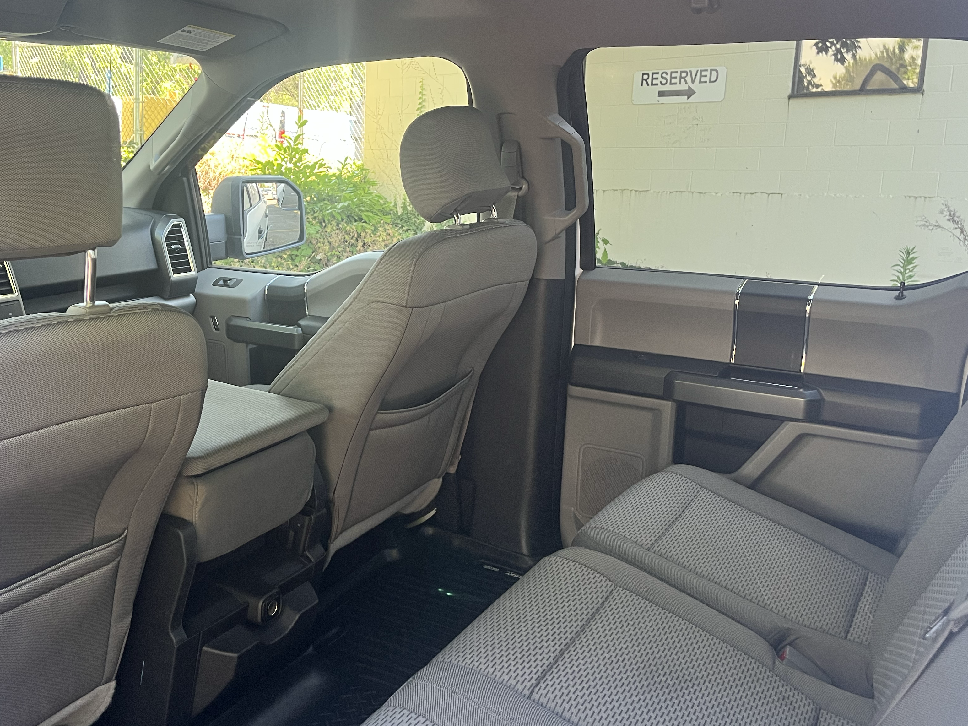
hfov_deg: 53.7
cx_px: 399
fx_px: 951
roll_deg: -1.4
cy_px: 356
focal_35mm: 34
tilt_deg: -10.5
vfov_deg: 41.8
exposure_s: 1/92
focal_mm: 5.1
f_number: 1.6
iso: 125
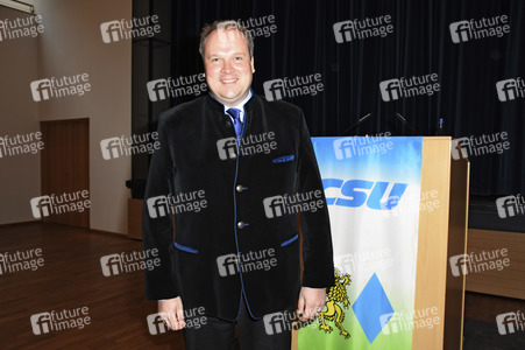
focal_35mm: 33
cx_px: 262
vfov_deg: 39.9
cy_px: 175
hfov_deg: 57.3
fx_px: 481
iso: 640
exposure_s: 1/160
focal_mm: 22
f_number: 4.5
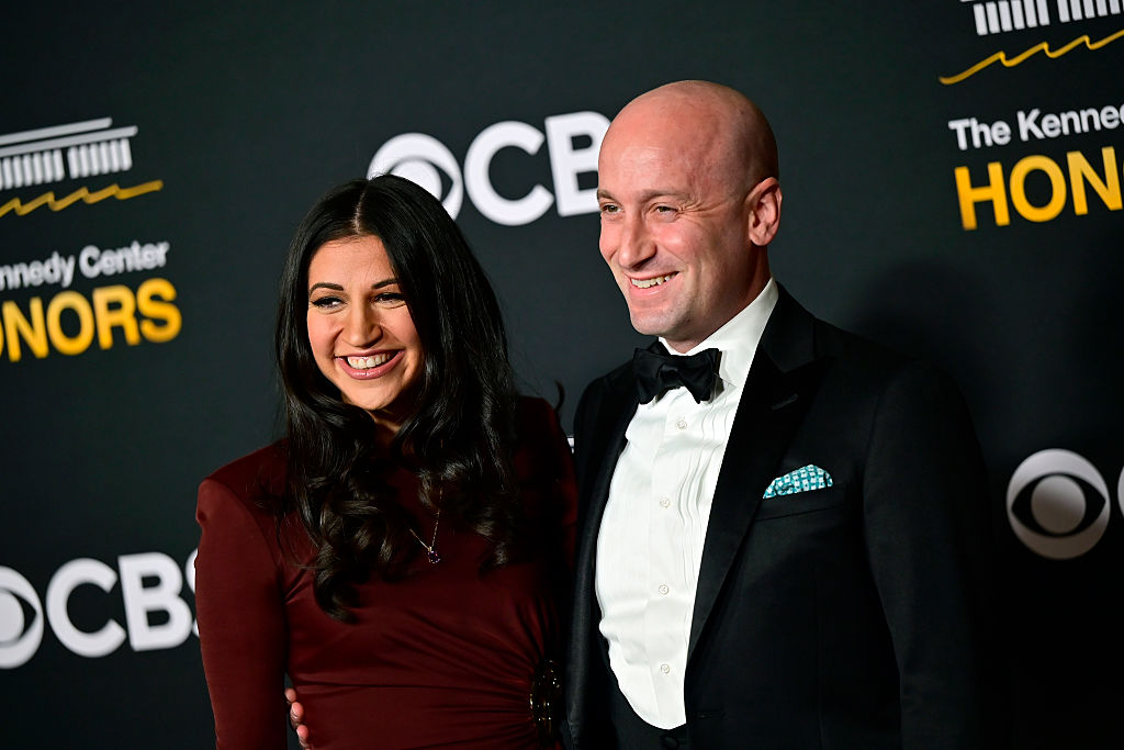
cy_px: 375
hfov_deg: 14.2
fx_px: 4528
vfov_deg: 9.5
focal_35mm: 145
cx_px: 562
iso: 1100
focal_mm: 145
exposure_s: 1/250
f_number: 2.8
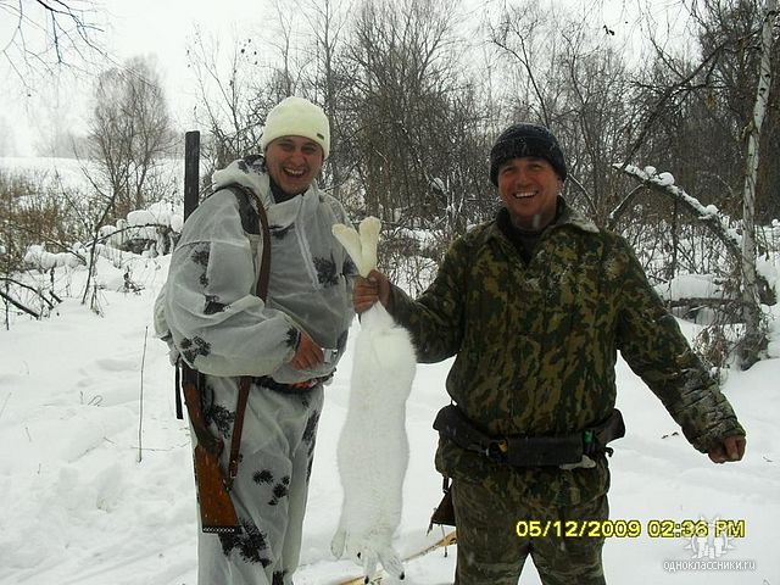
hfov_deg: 52.6
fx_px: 789
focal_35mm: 35
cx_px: 390
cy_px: 292
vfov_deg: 40.7
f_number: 3.2
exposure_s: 1/250
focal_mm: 6.3
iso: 100
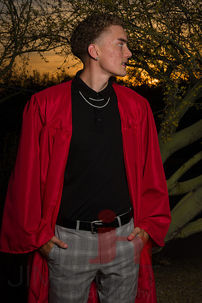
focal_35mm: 66
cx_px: 101
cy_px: 152
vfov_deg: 30.5
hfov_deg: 20.6
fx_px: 555
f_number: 16
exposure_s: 1/200
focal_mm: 66
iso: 160
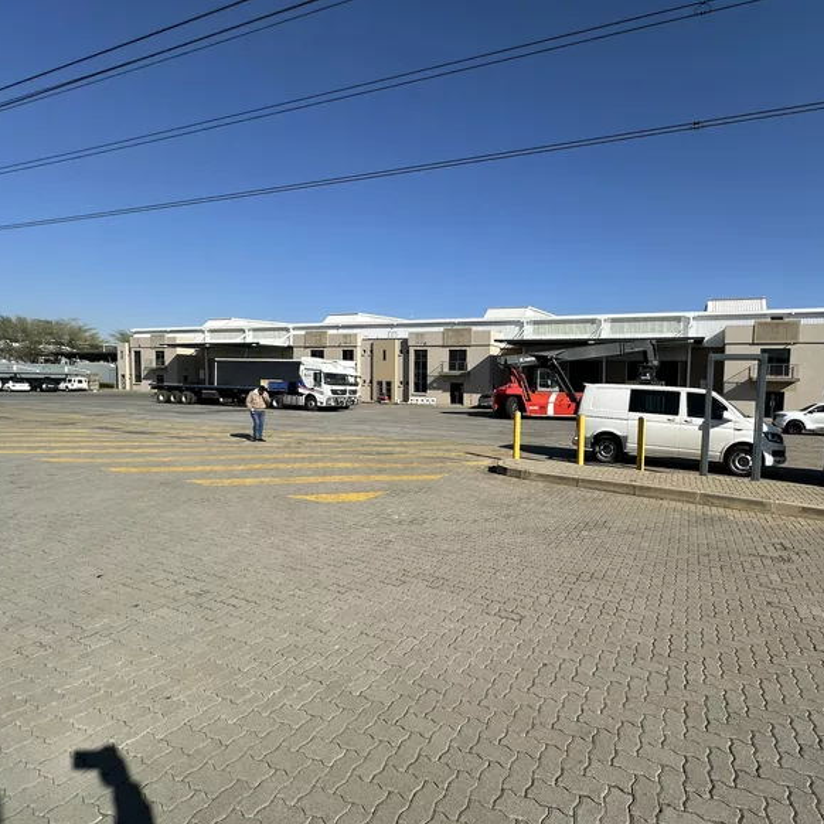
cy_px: 413
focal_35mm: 17
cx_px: 511
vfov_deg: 84.0
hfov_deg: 82.5
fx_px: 458
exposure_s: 1/2564
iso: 40
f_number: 2.2
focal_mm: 2.22
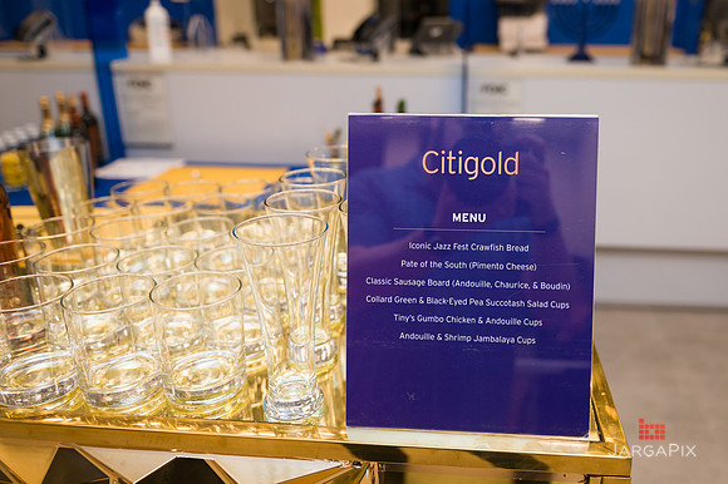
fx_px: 619
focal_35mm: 31
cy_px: 199
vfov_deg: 42.6
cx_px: 429
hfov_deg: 60.5
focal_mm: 26
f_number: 3.2
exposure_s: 1/200
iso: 400
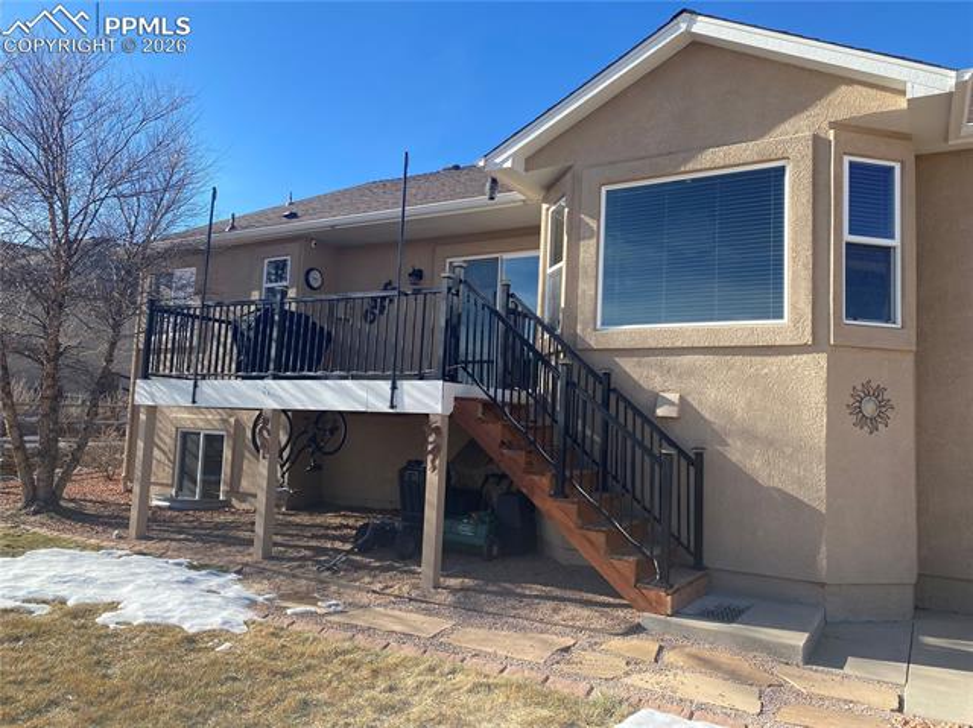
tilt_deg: +4.6
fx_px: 730
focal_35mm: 26
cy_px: 364
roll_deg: -3.3
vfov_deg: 53.0
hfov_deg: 67.3
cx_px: 486
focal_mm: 4.25
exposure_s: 1/1464
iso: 32
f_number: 1.8
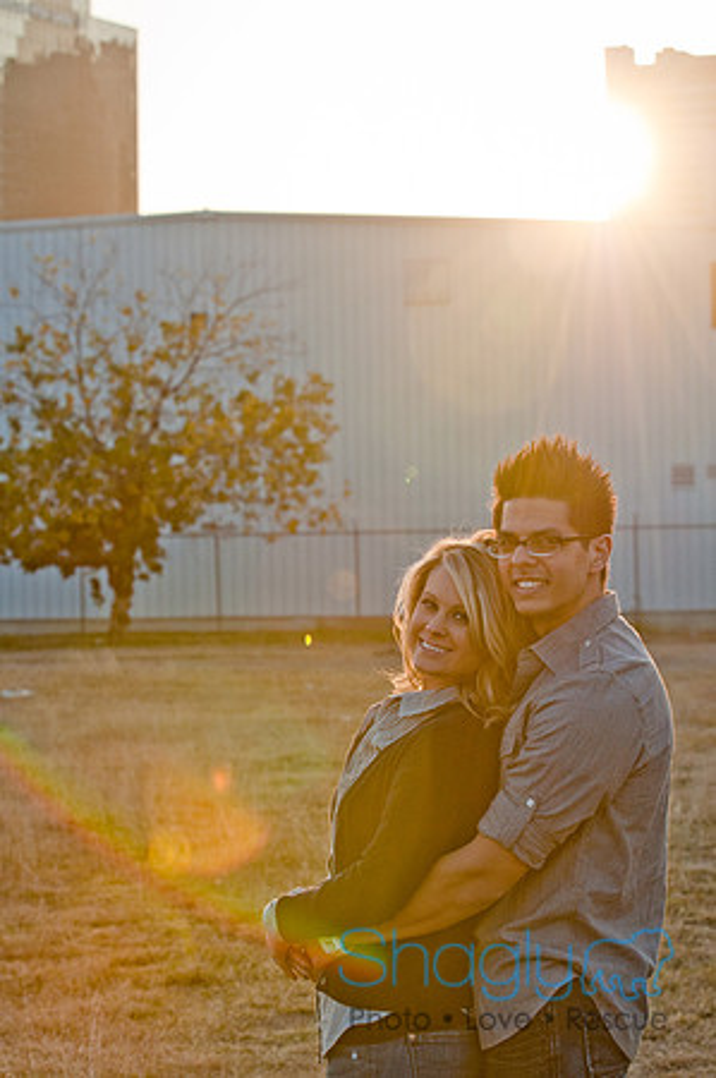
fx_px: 3588
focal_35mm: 120
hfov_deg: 11.4
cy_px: 539
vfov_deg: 17.1
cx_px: 358
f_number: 7.1
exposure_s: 1/640
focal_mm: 80
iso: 400
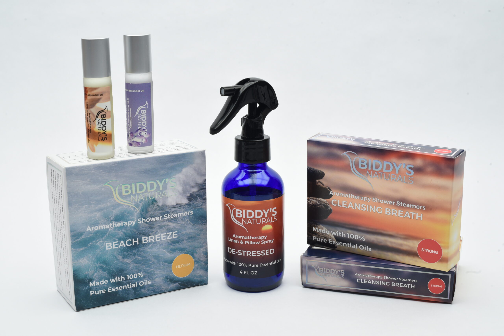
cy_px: 168
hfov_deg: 39.6
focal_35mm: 50
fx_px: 700
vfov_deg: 27.0
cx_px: 252
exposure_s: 1/60
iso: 800
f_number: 16
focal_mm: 50
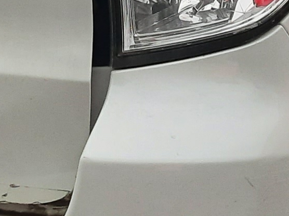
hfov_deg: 10.6
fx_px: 1561
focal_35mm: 187
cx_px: 128
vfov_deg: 7.8
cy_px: -101
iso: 40
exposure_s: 1/1295
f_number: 1.7
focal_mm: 3.92
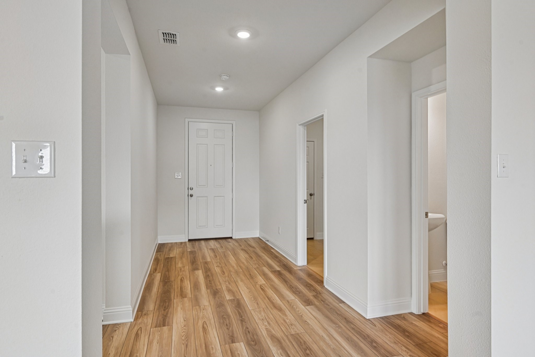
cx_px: 268
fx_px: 297
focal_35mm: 20
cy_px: 178
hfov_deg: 84.0
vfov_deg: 61.9
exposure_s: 1/20
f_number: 8
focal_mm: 20
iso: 400
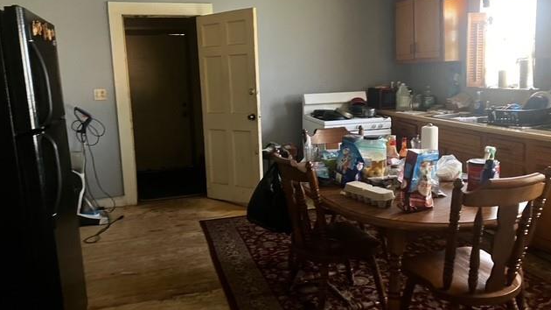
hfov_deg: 62.6
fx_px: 453
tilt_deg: -6.1
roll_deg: +2.1
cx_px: 277
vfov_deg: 37.6
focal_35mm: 31
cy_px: 129
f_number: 1.8
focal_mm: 3.99
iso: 640
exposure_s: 1/25
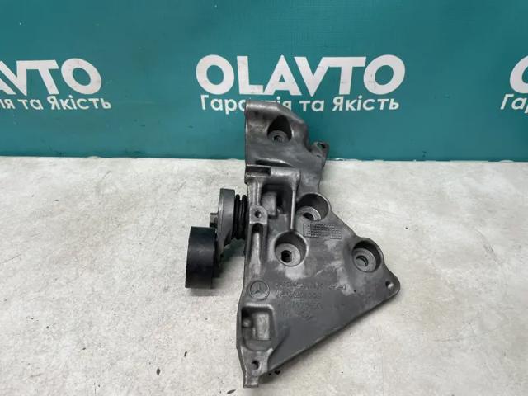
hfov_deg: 67.3
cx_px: 264
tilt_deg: -40.0
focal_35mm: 26
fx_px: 397
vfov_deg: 53.1
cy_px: 198
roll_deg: +3.6
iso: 100
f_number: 1.6
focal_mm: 4.2
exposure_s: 1/100
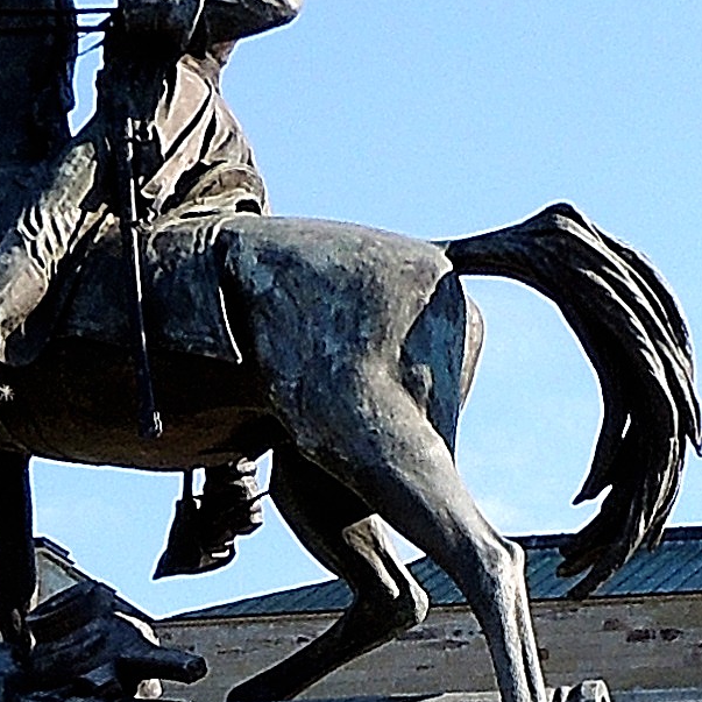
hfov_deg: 10.8
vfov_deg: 10.6
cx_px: 467
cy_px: 844
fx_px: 3717
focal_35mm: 162
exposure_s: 1/800
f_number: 3
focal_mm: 4.3
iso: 100
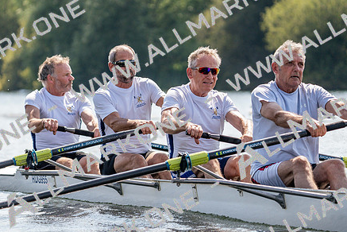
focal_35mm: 317
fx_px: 3057
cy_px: 104
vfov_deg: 4.3
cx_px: 168
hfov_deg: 6.5
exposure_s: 1/1600
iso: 320
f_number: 5.6
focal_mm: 239
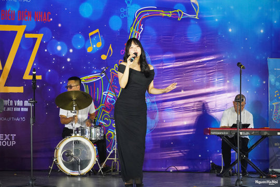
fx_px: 801
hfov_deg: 19.8
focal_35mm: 103
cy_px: 94
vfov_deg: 13.3
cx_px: 140
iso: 1600
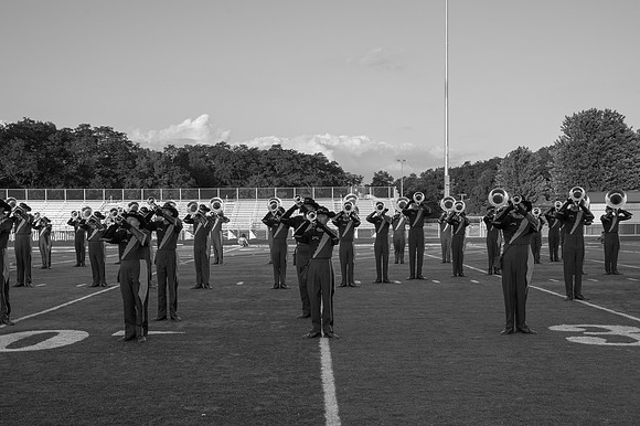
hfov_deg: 41.4
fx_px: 846
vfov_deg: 28.2
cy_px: 255
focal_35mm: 48
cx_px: 327
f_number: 9
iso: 640
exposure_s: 1/320
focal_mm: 38
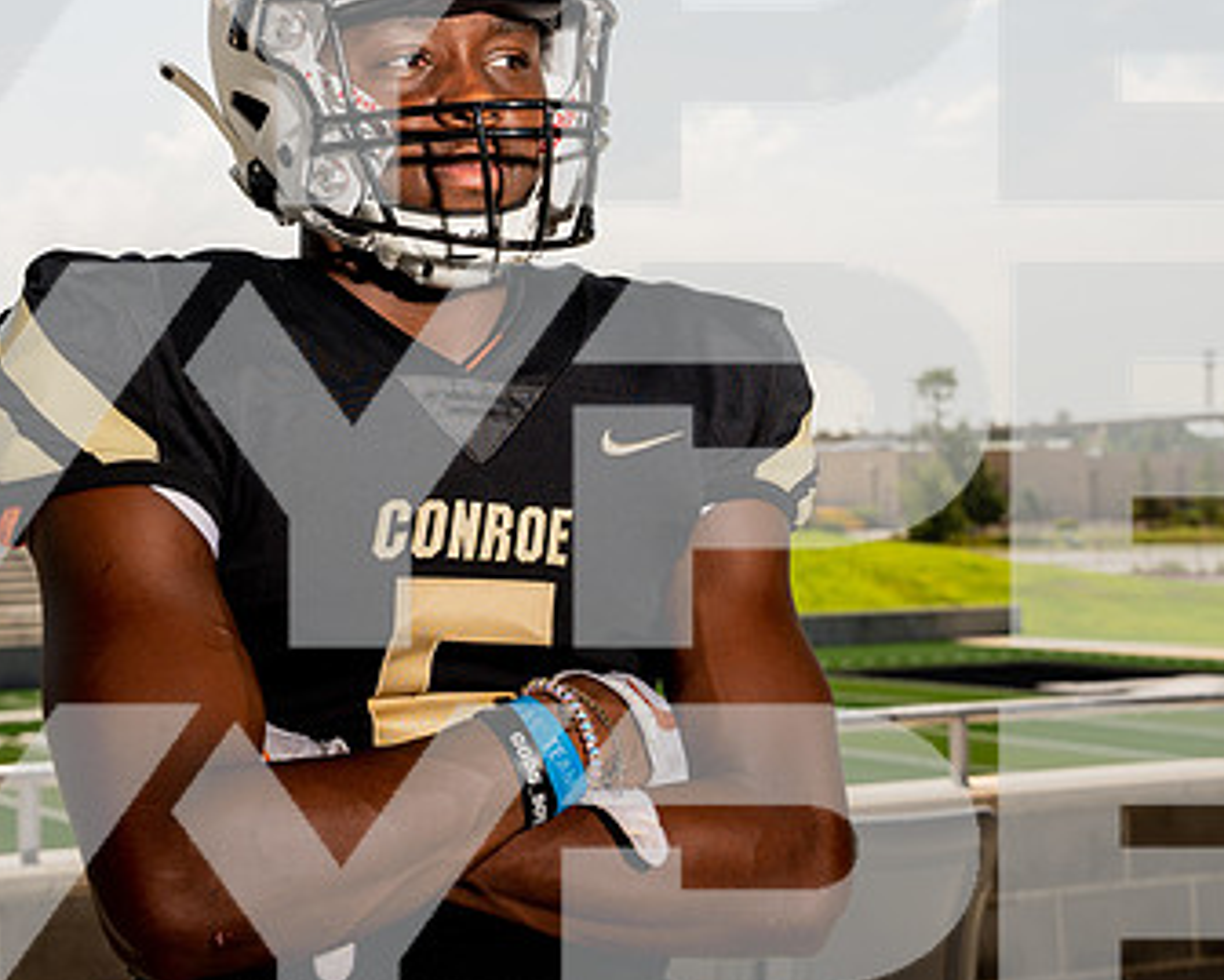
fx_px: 2935
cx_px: 503
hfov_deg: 23.5
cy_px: 457
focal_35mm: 81
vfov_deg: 19.0
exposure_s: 1/250
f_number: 7.1
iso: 100
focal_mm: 50
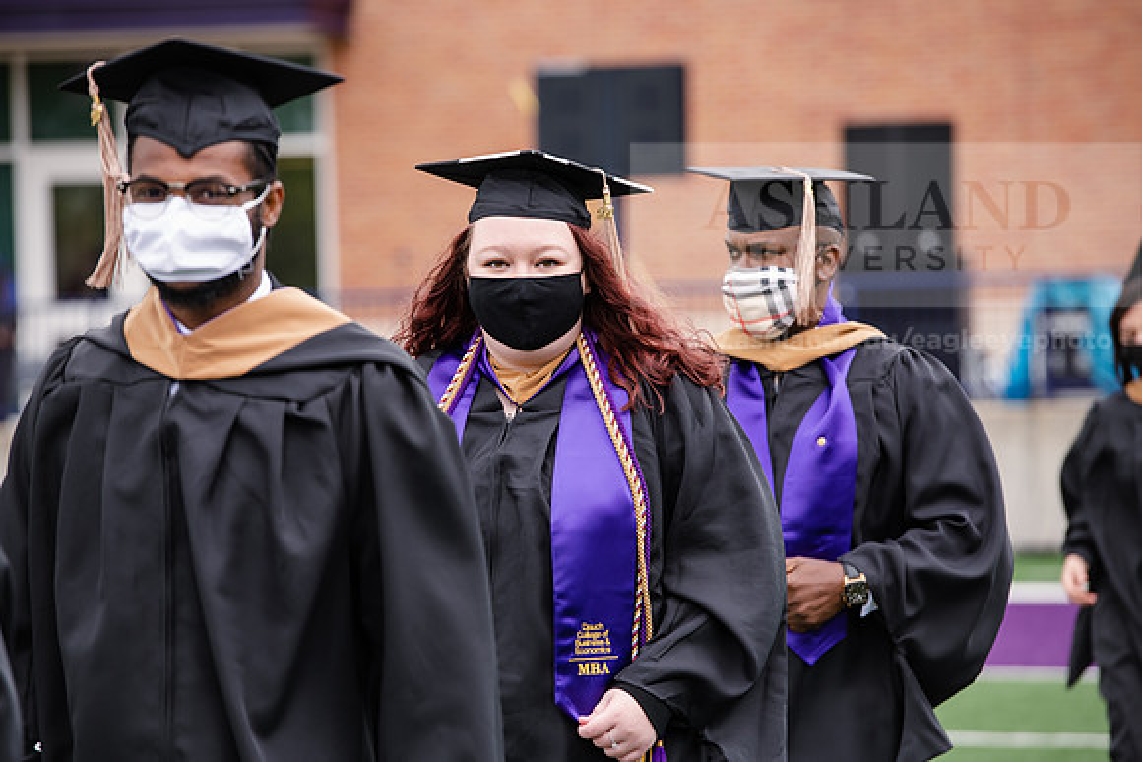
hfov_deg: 11.1
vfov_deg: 7.4
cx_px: 571
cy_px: 381
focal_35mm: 185
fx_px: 5870
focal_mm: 185
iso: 500
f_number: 5
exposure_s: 1/640
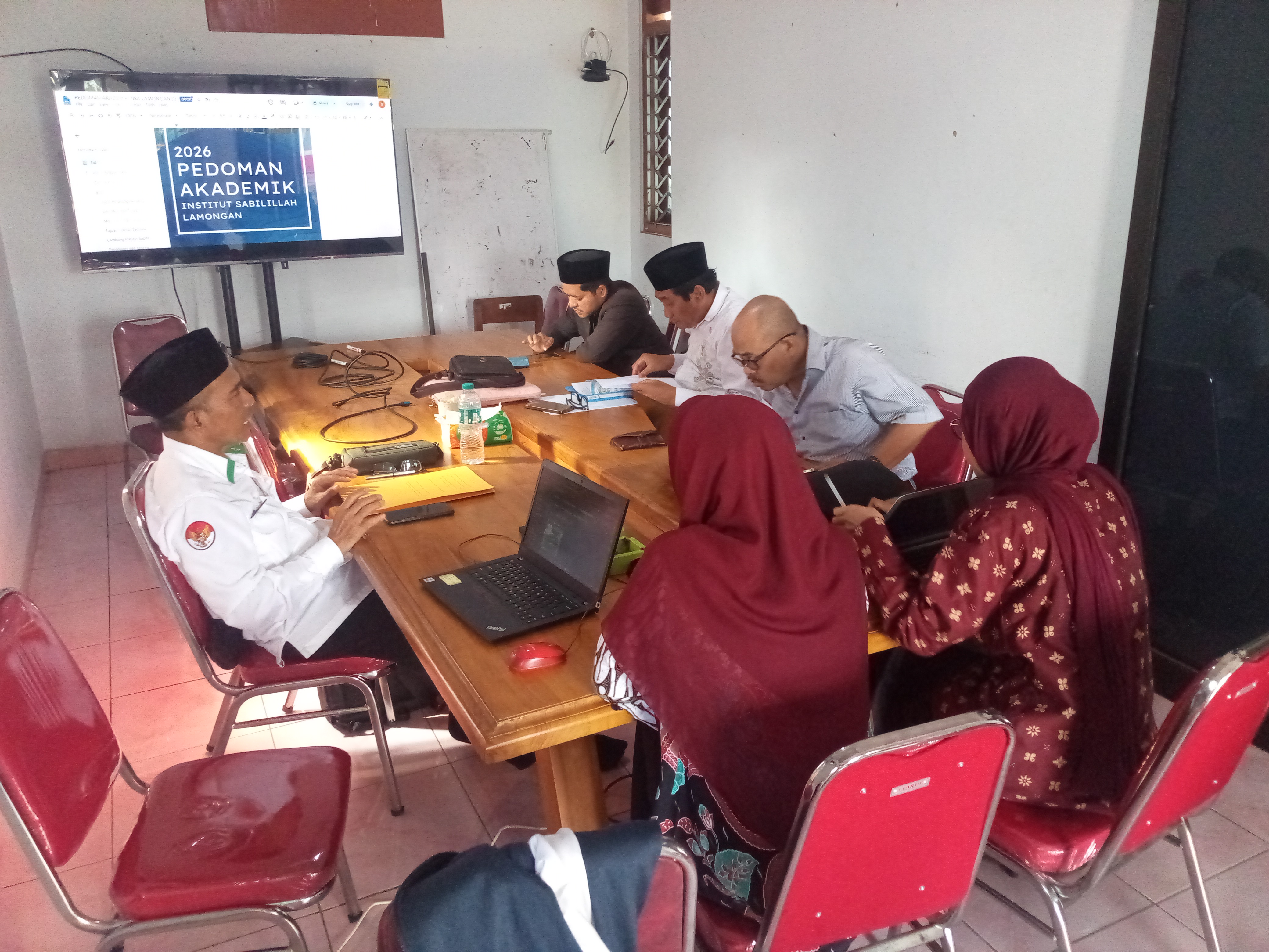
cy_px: 476
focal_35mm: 26
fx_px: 953
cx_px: 634
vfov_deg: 53.1
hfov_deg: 67.3
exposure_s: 1/50
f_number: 1.85
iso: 908
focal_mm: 3.64
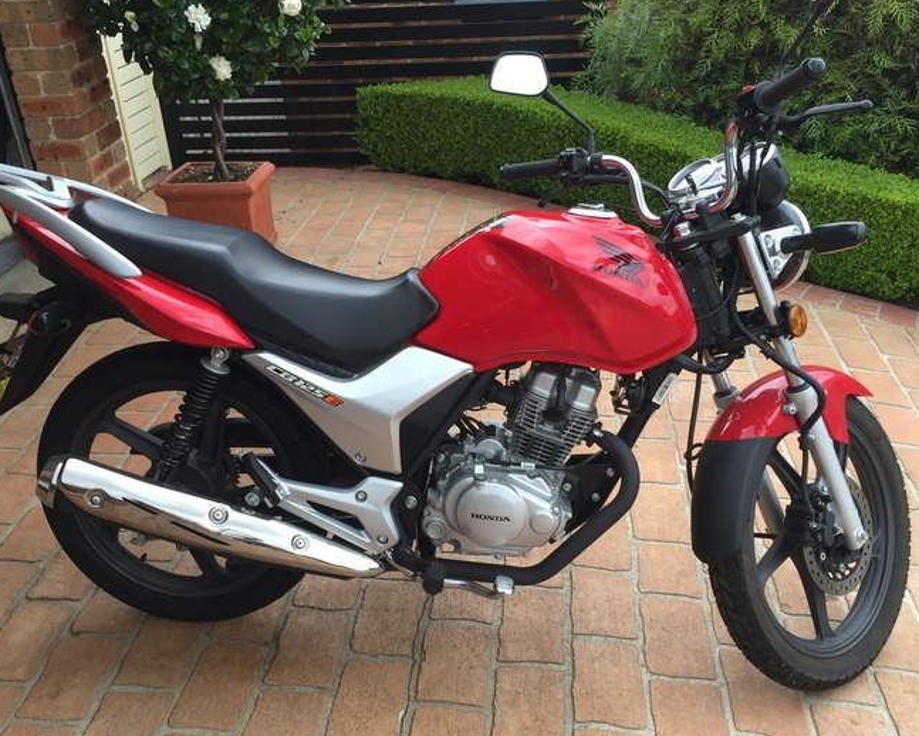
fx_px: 952
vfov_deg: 42.2
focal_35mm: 35
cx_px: 435
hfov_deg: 51.5
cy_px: 395
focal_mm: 4.15
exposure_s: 1/111
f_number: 2.2
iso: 32
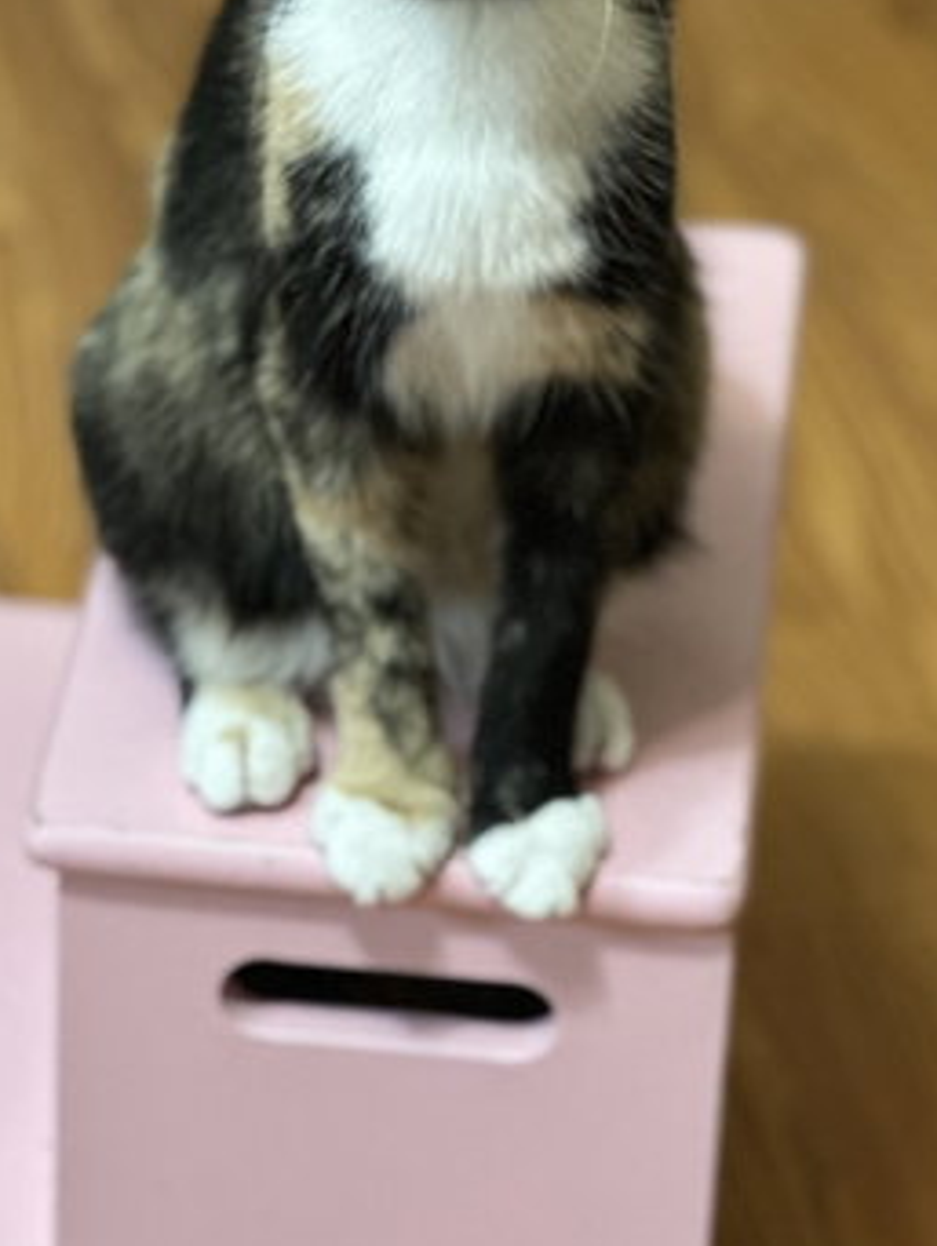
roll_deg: -4.0
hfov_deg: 9.9
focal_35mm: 150
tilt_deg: -29.9
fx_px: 5407
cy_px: 384
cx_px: 492
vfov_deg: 13.1
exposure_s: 1/24
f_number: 2.8
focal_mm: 9
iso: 320
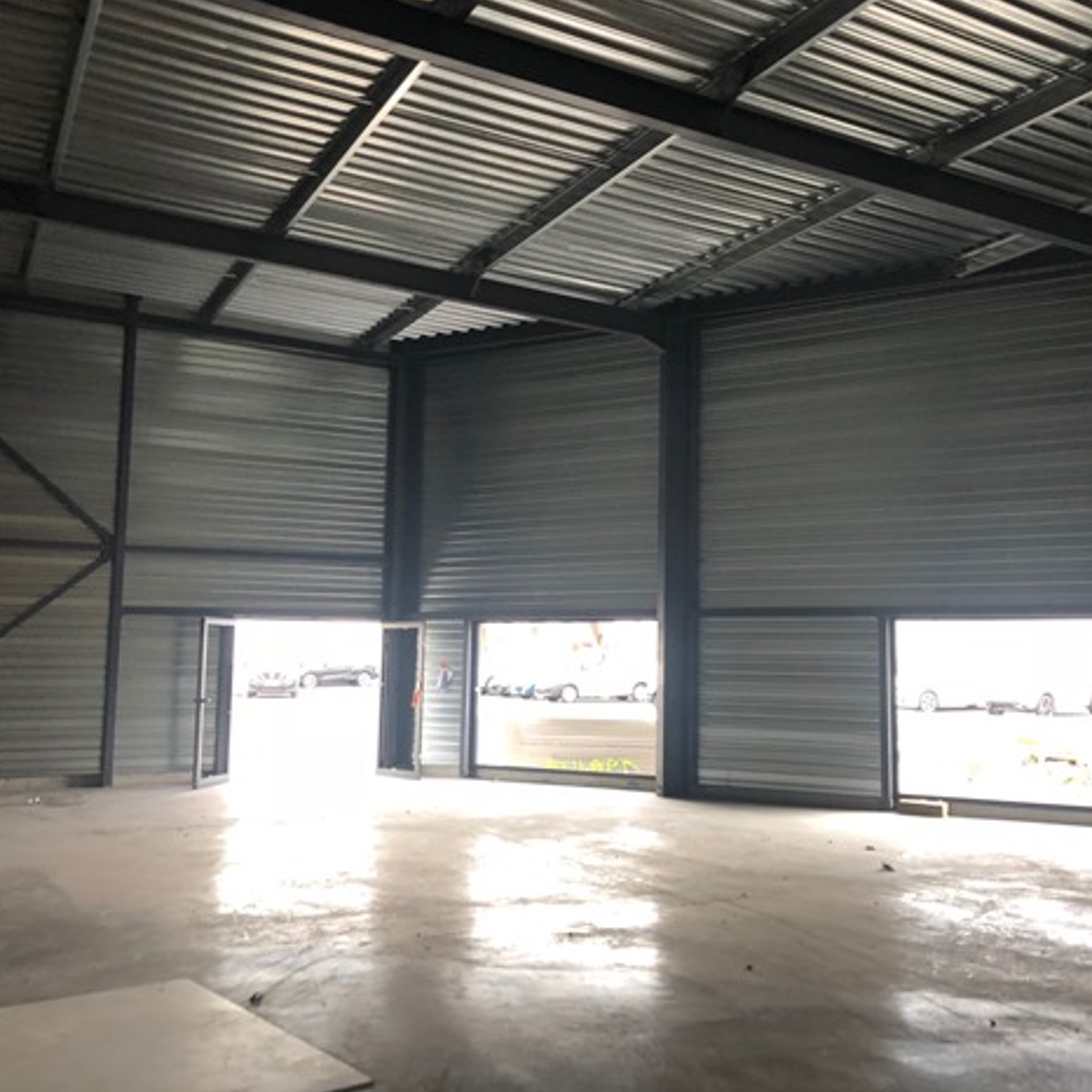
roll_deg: -1.0
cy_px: 534
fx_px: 1213
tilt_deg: +6.6
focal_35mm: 34
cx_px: 640
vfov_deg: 48.4
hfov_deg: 48.2
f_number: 1.8
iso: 40
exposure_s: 1/24
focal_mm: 3.99
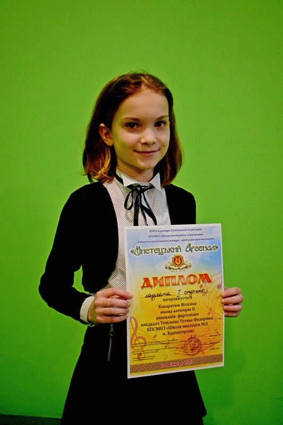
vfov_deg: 46.4
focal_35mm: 42
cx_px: 142
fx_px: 495
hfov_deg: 31.9
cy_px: 212
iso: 3200
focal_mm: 28
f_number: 4.2
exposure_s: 1/160
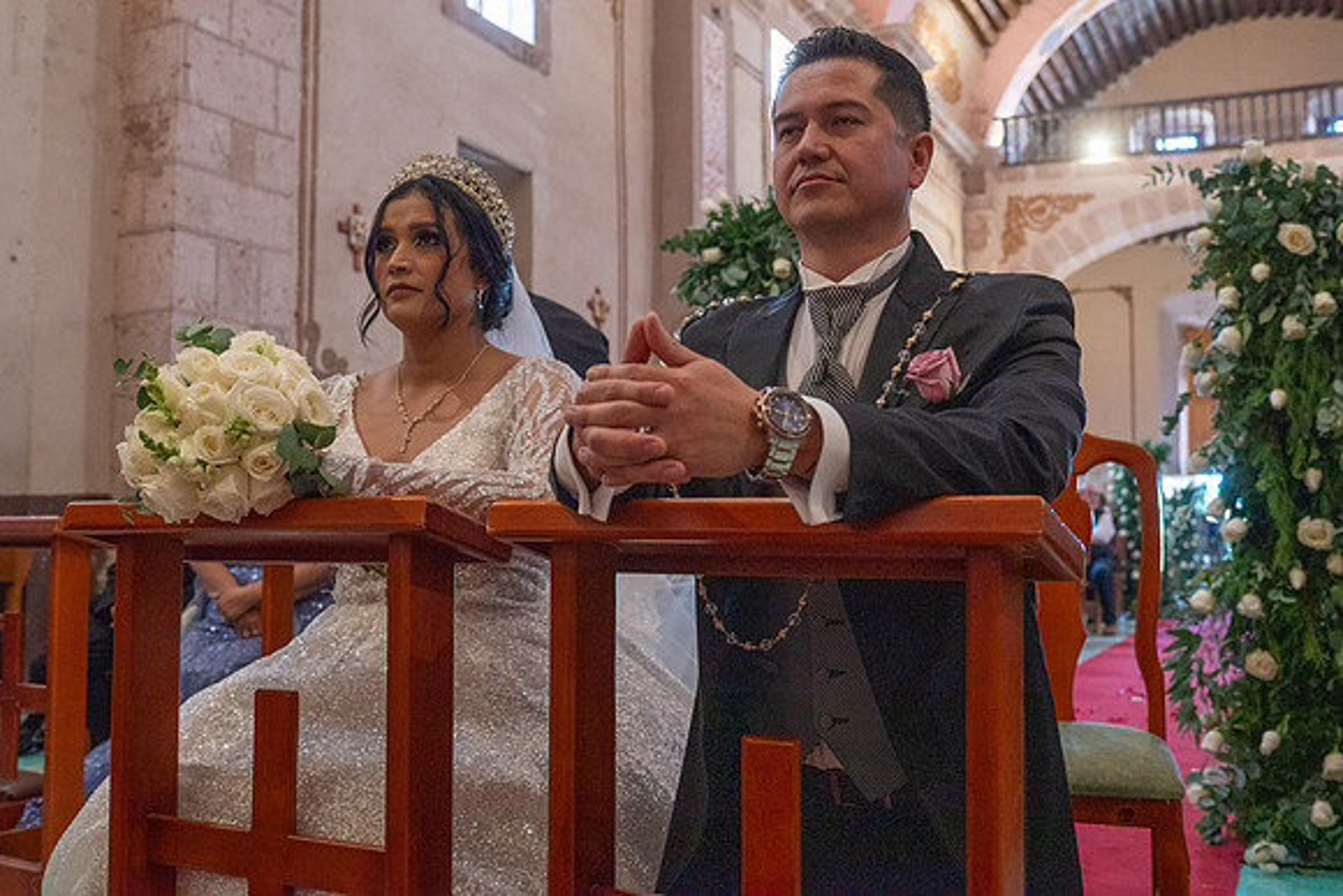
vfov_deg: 37.9
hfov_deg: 54.4
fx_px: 1306
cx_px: 672
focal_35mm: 35
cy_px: 448
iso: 2500
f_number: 5
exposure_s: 1/100
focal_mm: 35
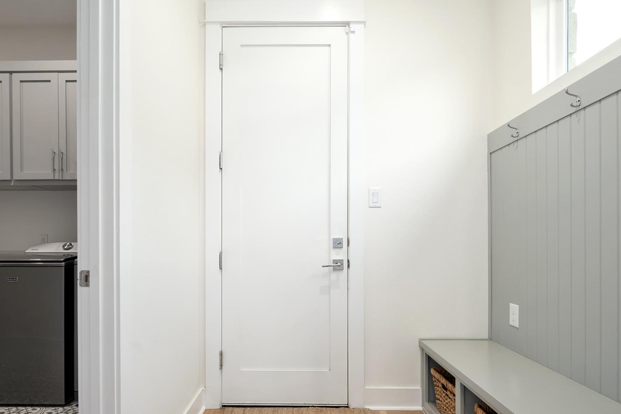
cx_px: 300
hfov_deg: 83.9
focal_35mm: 20
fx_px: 345
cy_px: 242
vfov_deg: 61.5
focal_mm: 14
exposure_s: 1/25
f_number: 8
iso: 800
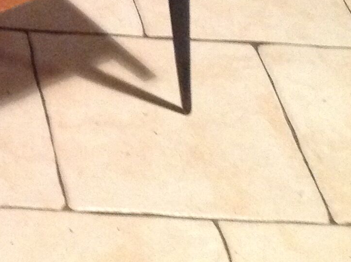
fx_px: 1276
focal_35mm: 126
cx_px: -173
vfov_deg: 11.4
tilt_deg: -33.0
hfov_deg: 14.6
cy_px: -92
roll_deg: -6.6
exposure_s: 1/17
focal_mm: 4.28
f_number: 2.4
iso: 500
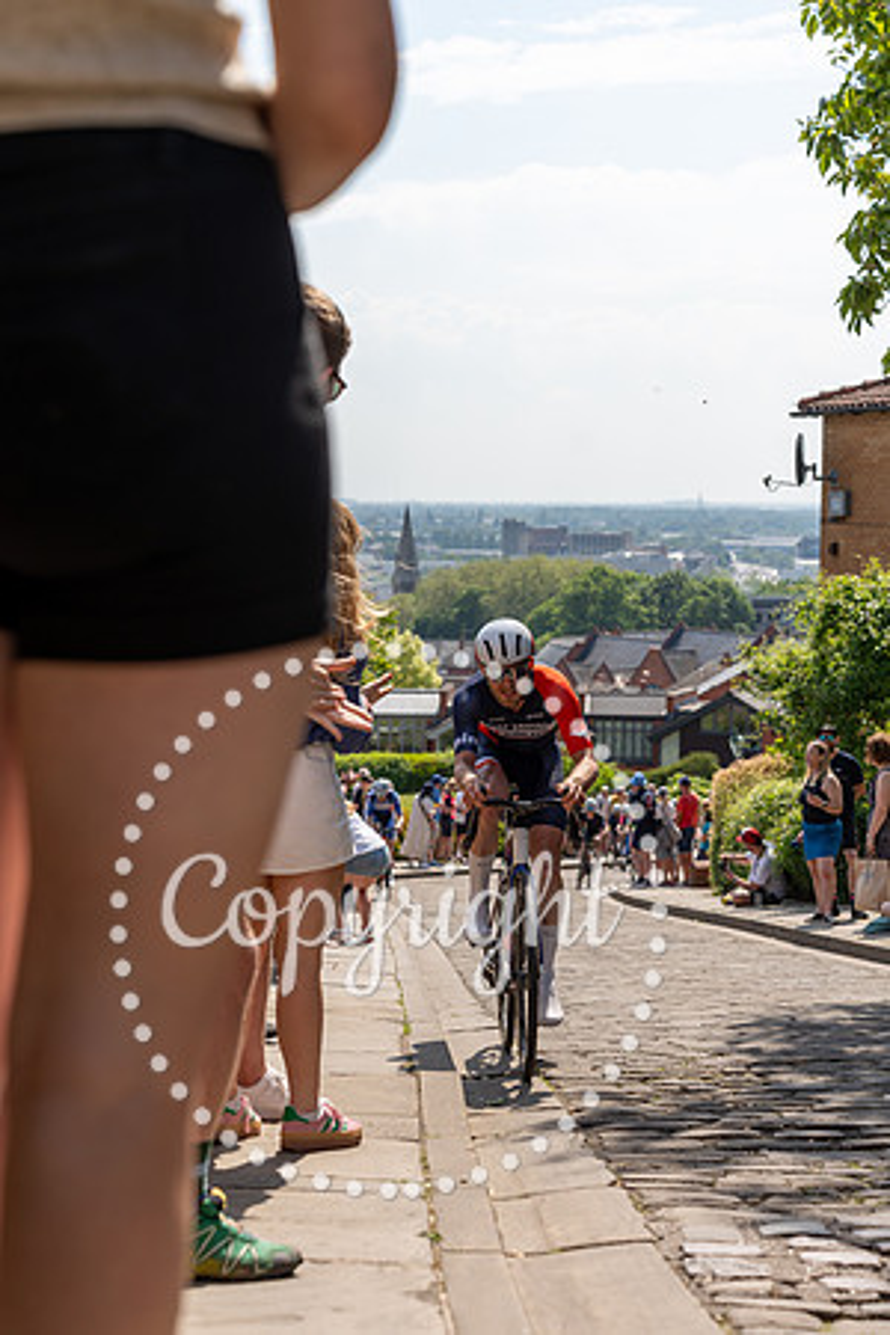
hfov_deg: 23.4
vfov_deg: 34.5
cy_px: 668
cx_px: 445
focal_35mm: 58
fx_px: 2151
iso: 100
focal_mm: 58
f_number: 4.5
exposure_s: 1/1000
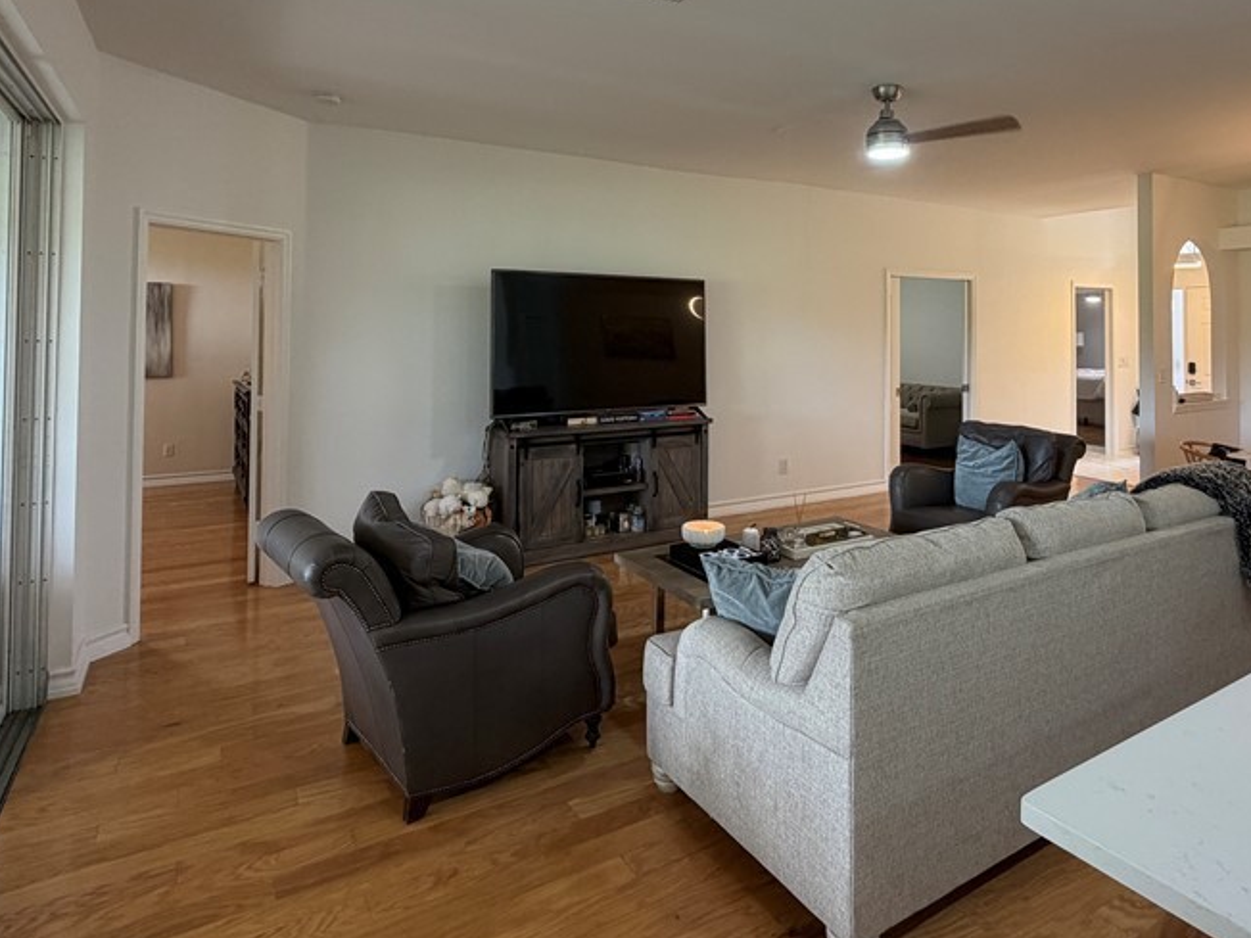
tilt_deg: +1.4
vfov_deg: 59.7
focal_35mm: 22
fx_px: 795
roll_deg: -0.7
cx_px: 710
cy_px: 313
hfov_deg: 76.0
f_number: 2.2
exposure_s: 1/60
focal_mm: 2.22
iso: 200
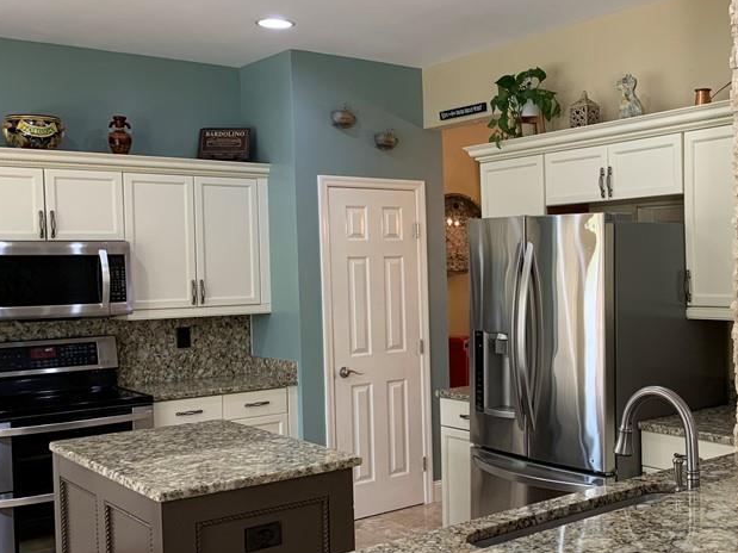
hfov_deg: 42.0
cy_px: 300
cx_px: 584
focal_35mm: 43
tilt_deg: -2.0
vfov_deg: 33.6
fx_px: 917
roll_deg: +1.1
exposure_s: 1/60
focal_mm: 4.25
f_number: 1.8
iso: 100
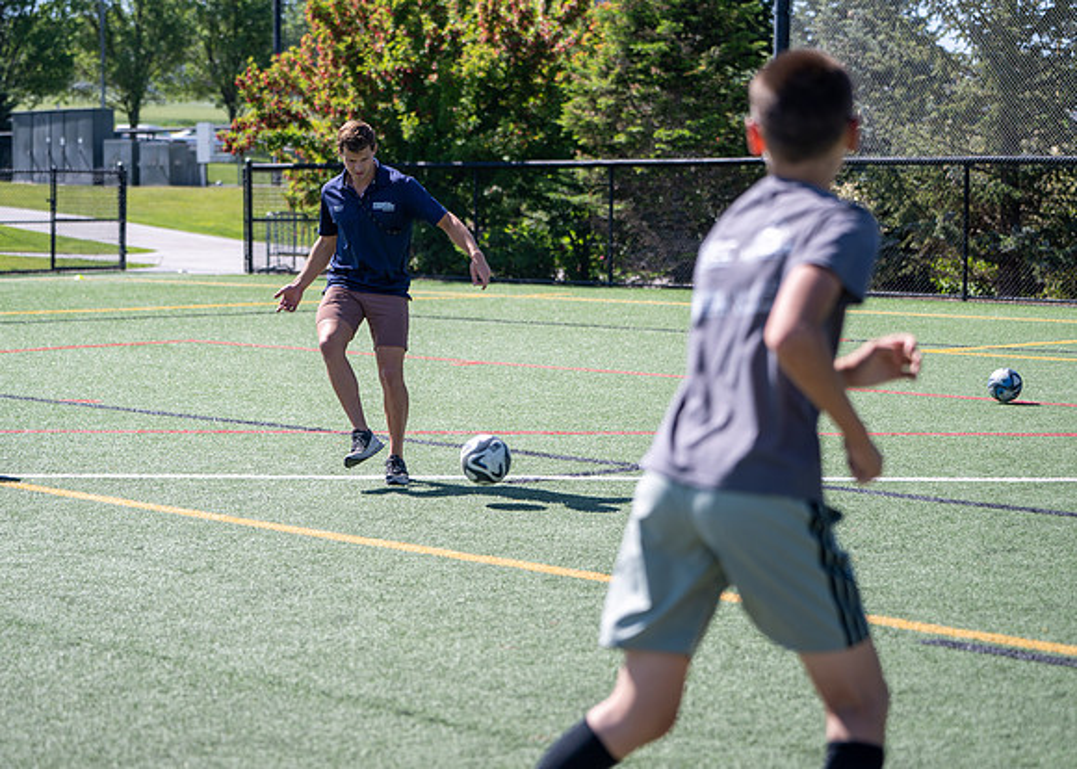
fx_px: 2376
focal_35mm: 78
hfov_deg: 25.5
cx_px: 476
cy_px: 389
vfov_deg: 18.4
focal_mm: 70
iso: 64
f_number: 2.8
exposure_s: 1/800
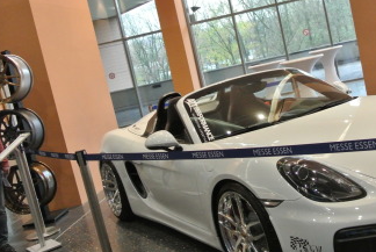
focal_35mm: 49
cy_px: 135
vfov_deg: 27.6
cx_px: 254
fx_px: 512
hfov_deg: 39.8
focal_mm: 11.4
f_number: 3.5
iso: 1600
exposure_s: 1/100
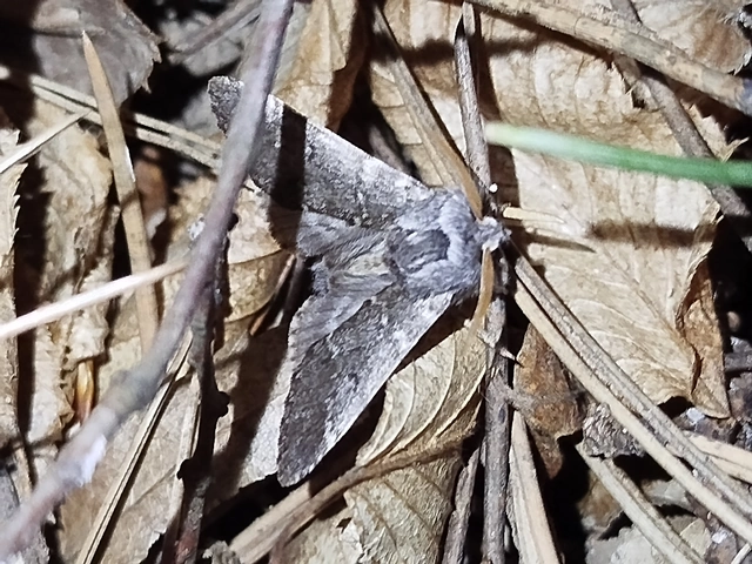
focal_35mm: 88
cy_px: 282
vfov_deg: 16.8
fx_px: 1912
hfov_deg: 22.3
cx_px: 376
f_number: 1.7
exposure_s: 1/33
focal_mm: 5.31
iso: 250
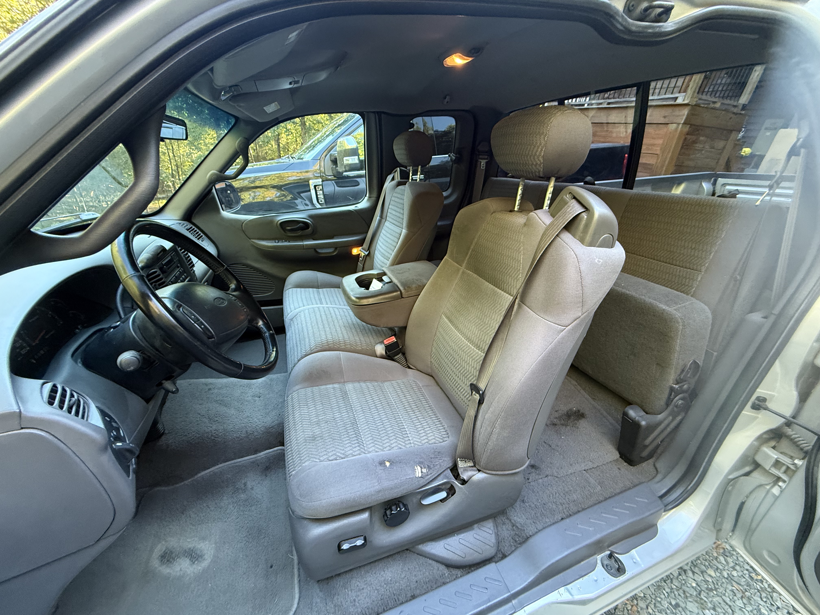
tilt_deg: -27.8
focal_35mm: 14
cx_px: 410
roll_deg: -5.9
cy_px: 308
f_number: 2.2
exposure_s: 1/60
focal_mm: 2.22
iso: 400
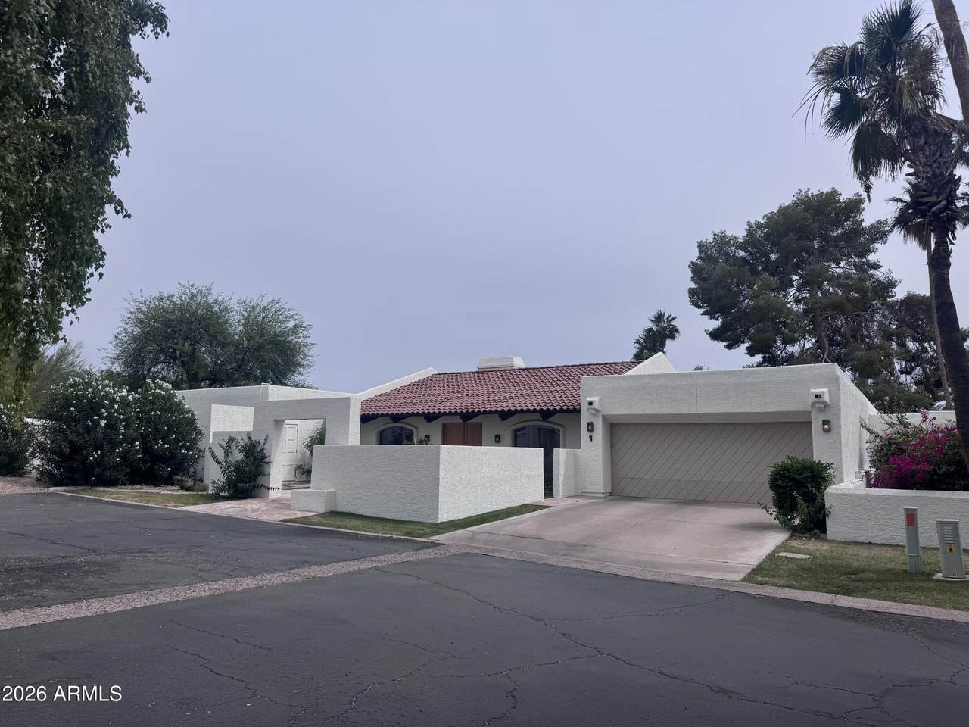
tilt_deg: +8.6
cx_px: 484
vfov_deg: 56.8
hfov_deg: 71.6
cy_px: 364
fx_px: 672
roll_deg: -1.5
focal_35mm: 24
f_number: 1.78
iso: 80
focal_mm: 6.76
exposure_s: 1/12346
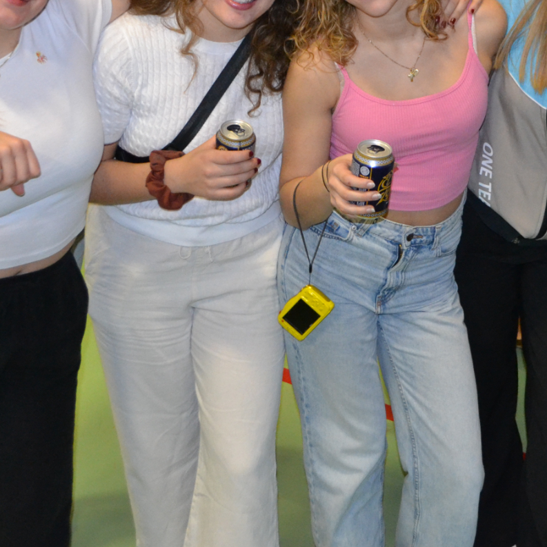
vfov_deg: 21.6
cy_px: 104
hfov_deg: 21.6
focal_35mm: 79
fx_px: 1412
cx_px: 441
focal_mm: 24
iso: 2000
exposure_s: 1/60
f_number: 4
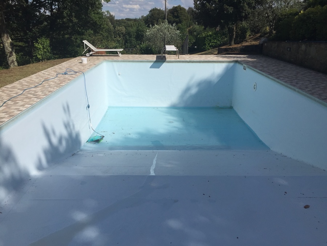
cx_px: 164
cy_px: 123
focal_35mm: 29
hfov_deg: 61.7
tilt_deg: -19.7
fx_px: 274
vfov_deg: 48.2
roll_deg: -0.9
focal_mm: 4.15
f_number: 2.2
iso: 32
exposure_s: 1/7937
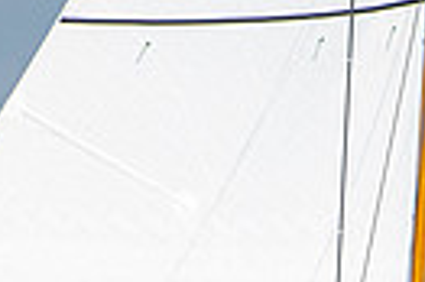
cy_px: 601
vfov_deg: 0.5
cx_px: 269
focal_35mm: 2658
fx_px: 31340
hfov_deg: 0.8
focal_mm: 400
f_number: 5
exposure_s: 1/5000
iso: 400
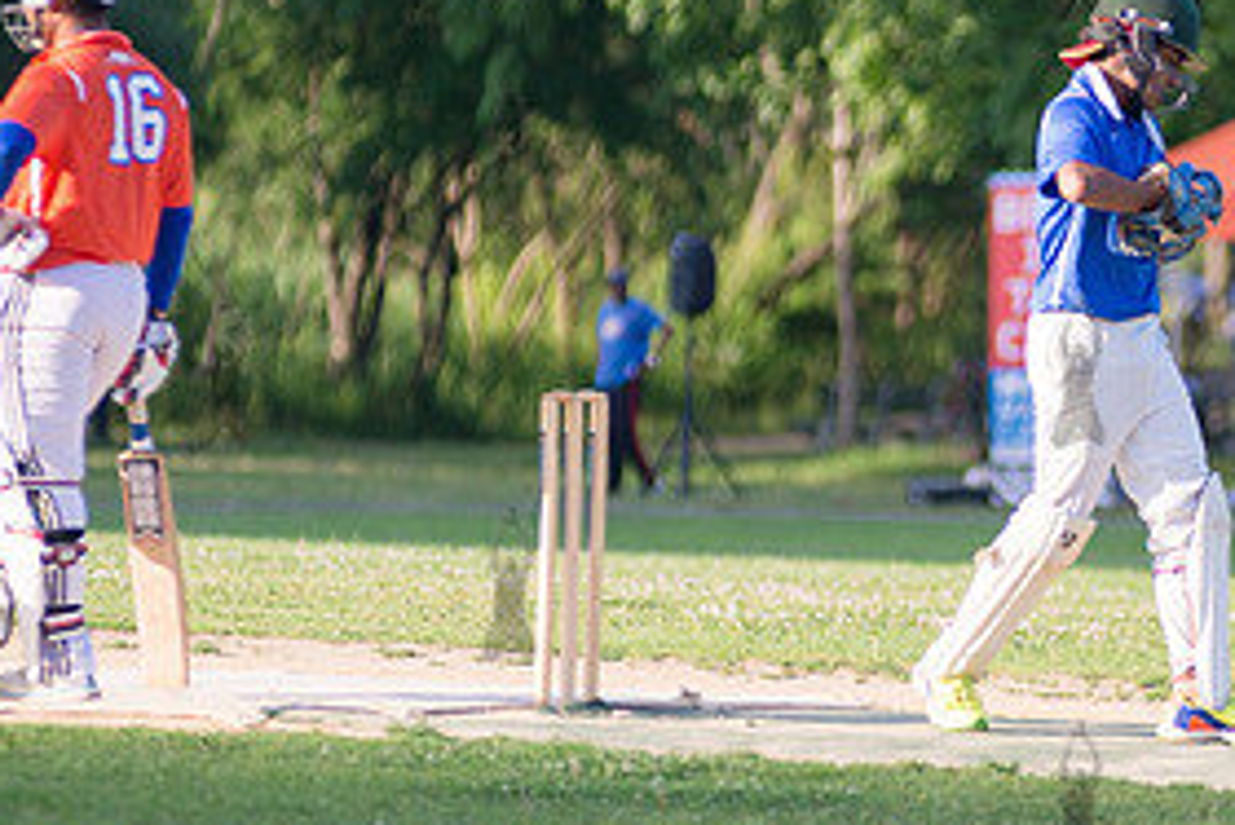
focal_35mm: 414
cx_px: 1076
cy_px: 368
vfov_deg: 3.3
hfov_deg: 5.0
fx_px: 14209
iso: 400
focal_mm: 200
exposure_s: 1/2000
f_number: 2.8
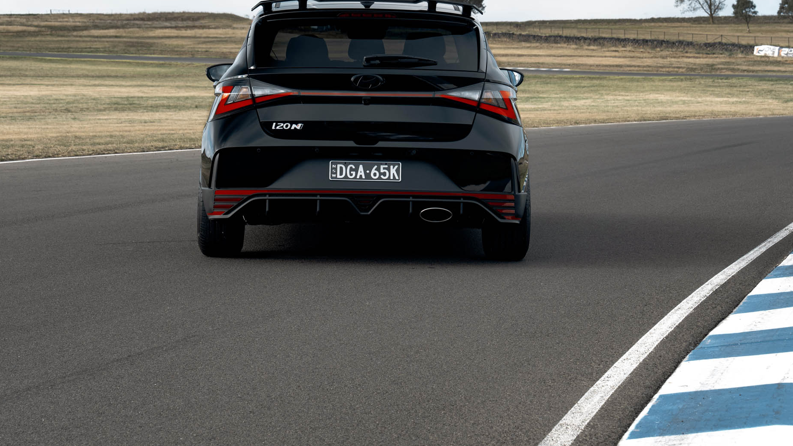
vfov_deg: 13.1
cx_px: 383
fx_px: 1935
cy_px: 152
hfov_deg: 23.2
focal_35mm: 92
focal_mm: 50
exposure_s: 1/40
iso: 100
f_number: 8
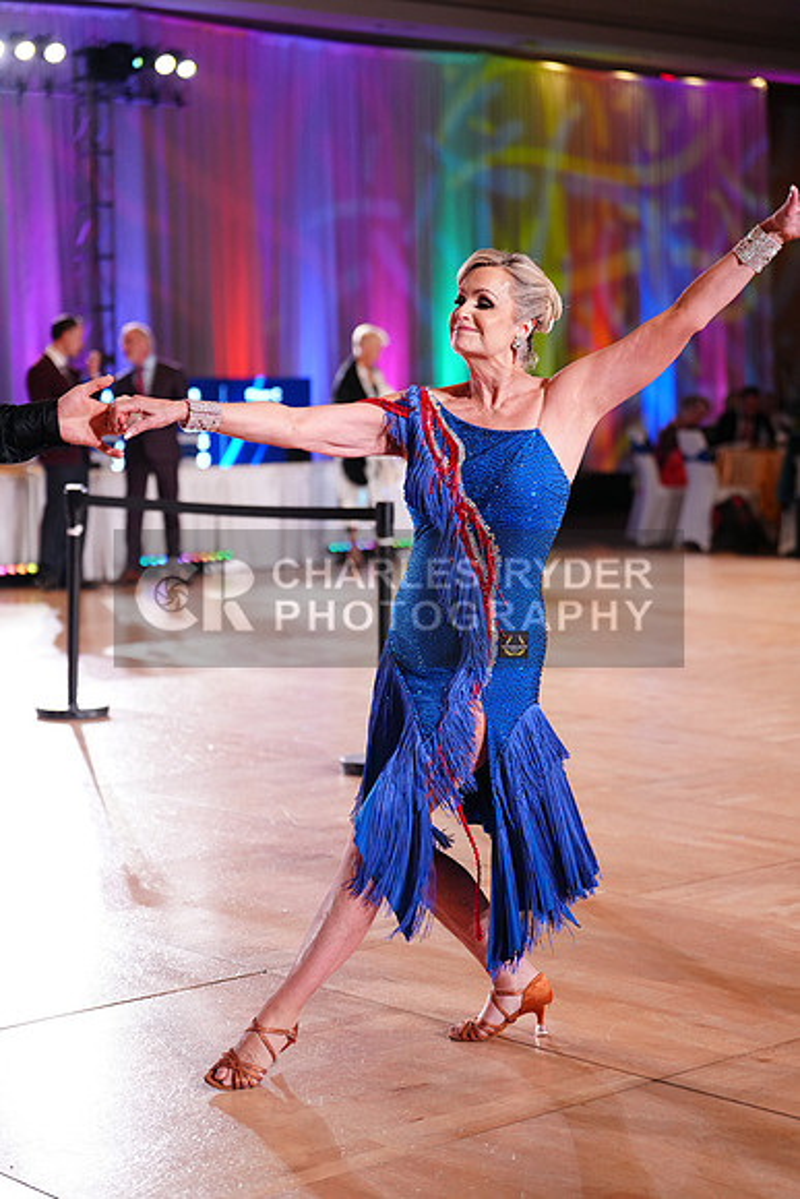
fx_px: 2332
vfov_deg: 28.8
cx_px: 400
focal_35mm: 70
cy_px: 600
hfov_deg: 19.5
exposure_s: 1/500
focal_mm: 70
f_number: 2.8
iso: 2000
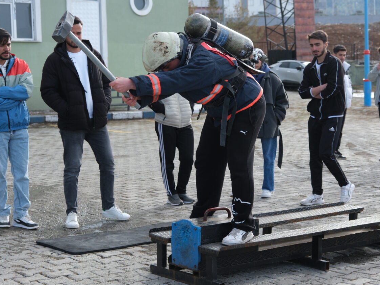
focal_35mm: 70
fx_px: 769
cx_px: 211
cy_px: 142
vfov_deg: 21.0
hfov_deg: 27.8
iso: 640
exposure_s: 1/1100
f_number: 4
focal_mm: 42.9
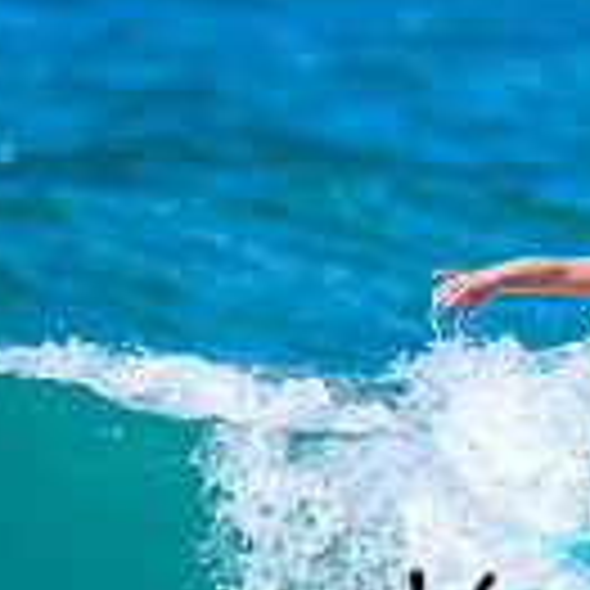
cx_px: 456
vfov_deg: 0.4
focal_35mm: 4127
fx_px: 79582
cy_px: 488
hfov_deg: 0.4
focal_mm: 800
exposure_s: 1/2000
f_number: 6.3
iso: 320
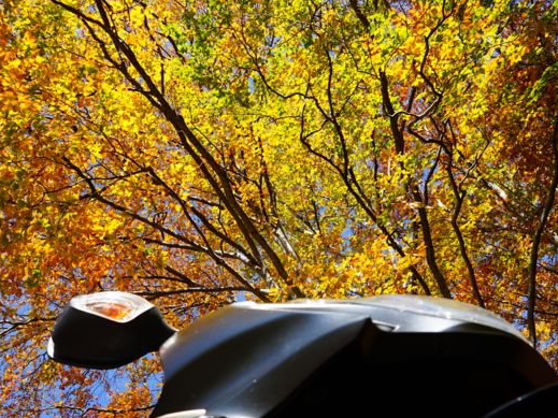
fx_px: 645
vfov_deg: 35.7
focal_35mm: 40
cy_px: 262
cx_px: 261
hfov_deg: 46.8
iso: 100
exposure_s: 1/100
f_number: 8
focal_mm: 18
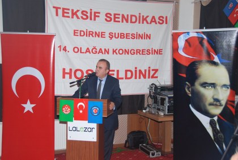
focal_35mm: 48
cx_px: 119
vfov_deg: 28.2
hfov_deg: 41.0
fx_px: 318
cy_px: 80
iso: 200
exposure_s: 1/60
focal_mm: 32
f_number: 4.2
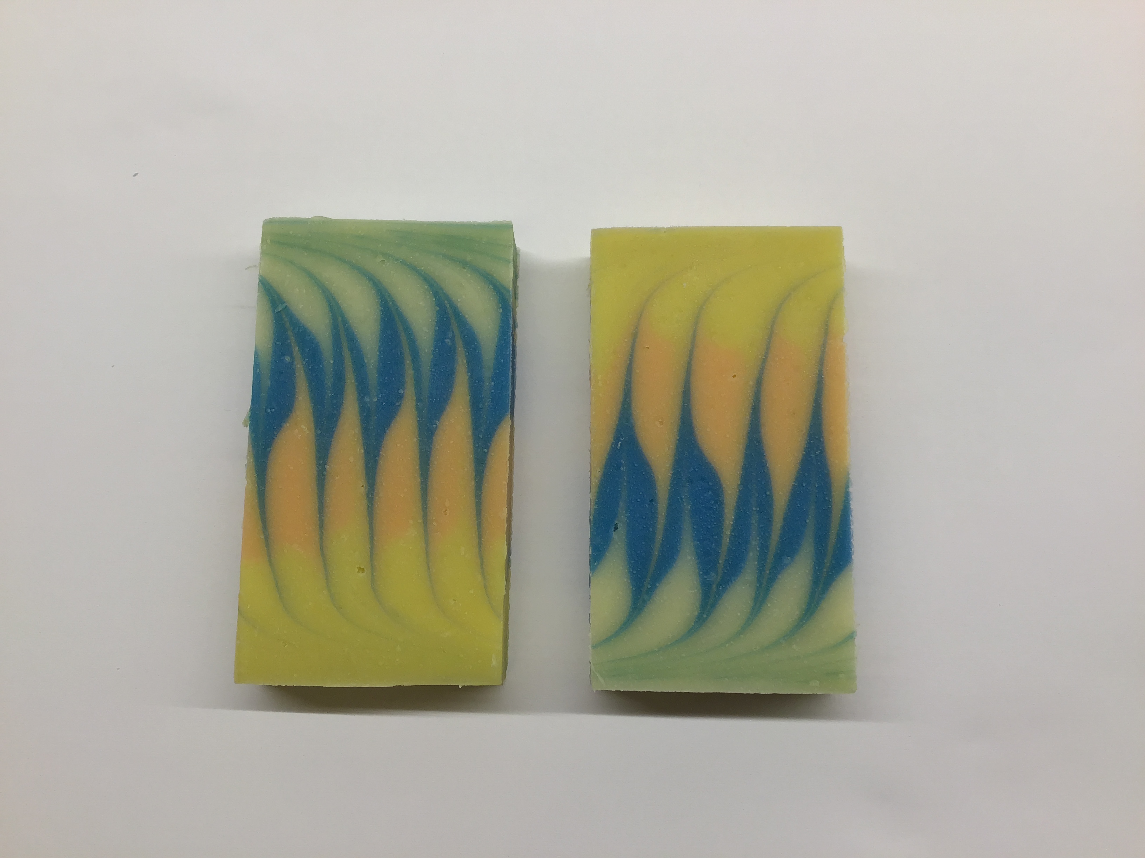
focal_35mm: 31
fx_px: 1025
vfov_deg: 45.4
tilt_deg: -82.8
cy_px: 429
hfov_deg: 58.4
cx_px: 572
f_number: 2.4
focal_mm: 3.3
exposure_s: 1/50
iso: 25
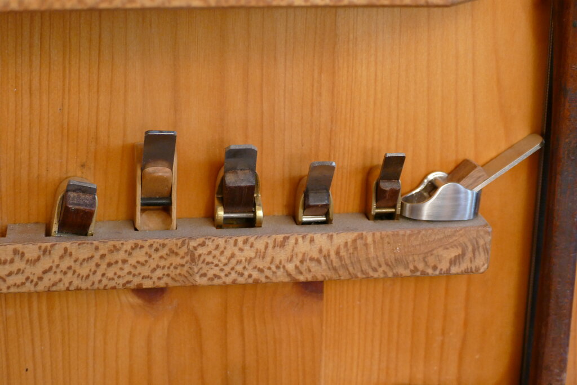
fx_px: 1266
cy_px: 192
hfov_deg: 25.7
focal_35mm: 79
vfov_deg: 17.3
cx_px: 288
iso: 1600
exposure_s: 1/30
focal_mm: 28.89
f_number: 3.7
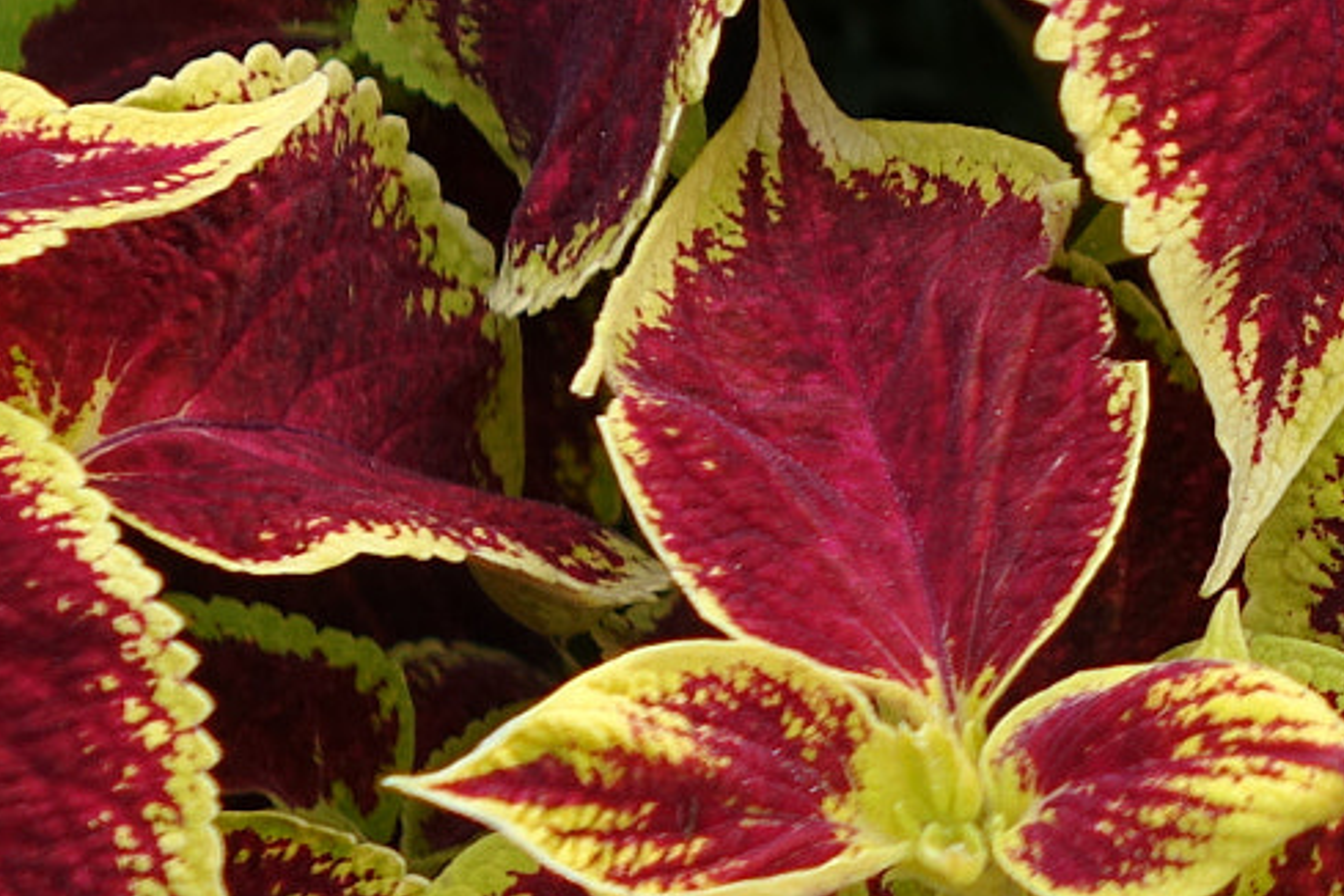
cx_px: 1803
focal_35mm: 484
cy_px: 253
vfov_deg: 2.8
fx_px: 18068
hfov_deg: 4.2
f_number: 2.8
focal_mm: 54.09
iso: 80
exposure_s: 1/320
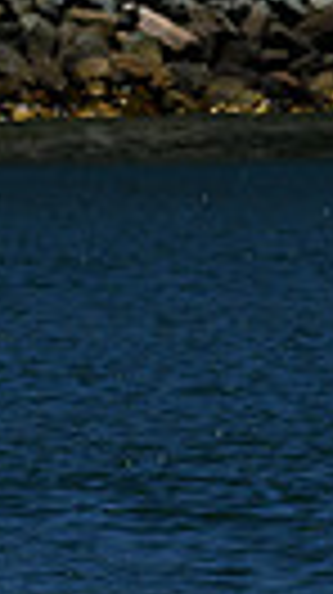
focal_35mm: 693
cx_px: -783
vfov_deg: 3.1
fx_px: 10906
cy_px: 416
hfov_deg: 1.7
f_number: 9
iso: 100
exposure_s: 1/640
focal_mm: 100
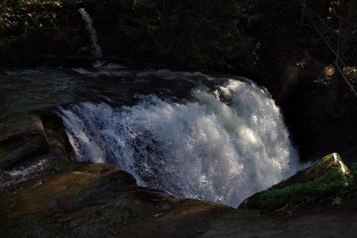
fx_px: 416
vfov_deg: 31.9
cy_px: 119
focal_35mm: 42
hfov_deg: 46.4
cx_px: 178
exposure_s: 1/6000
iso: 3200
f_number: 3.5
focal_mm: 28
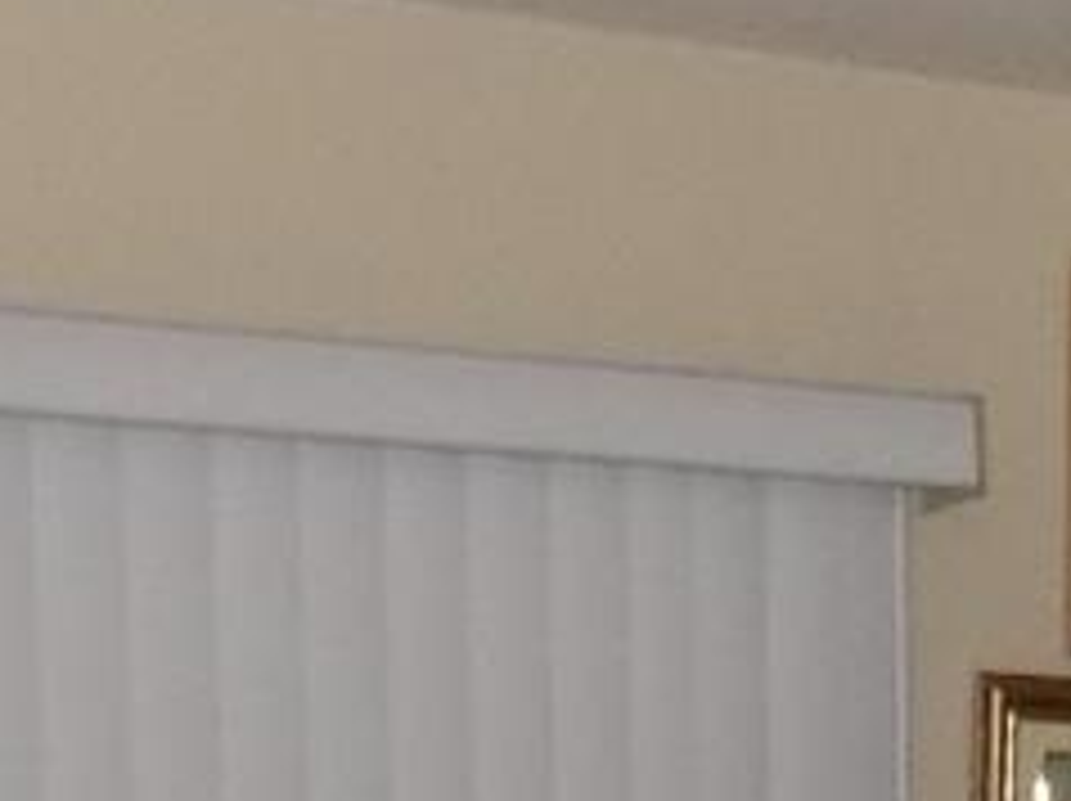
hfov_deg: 12.0
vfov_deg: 9.4
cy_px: 1683
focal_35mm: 145
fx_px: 4482
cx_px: 2178
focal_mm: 4
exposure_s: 1/30
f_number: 3.1
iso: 200
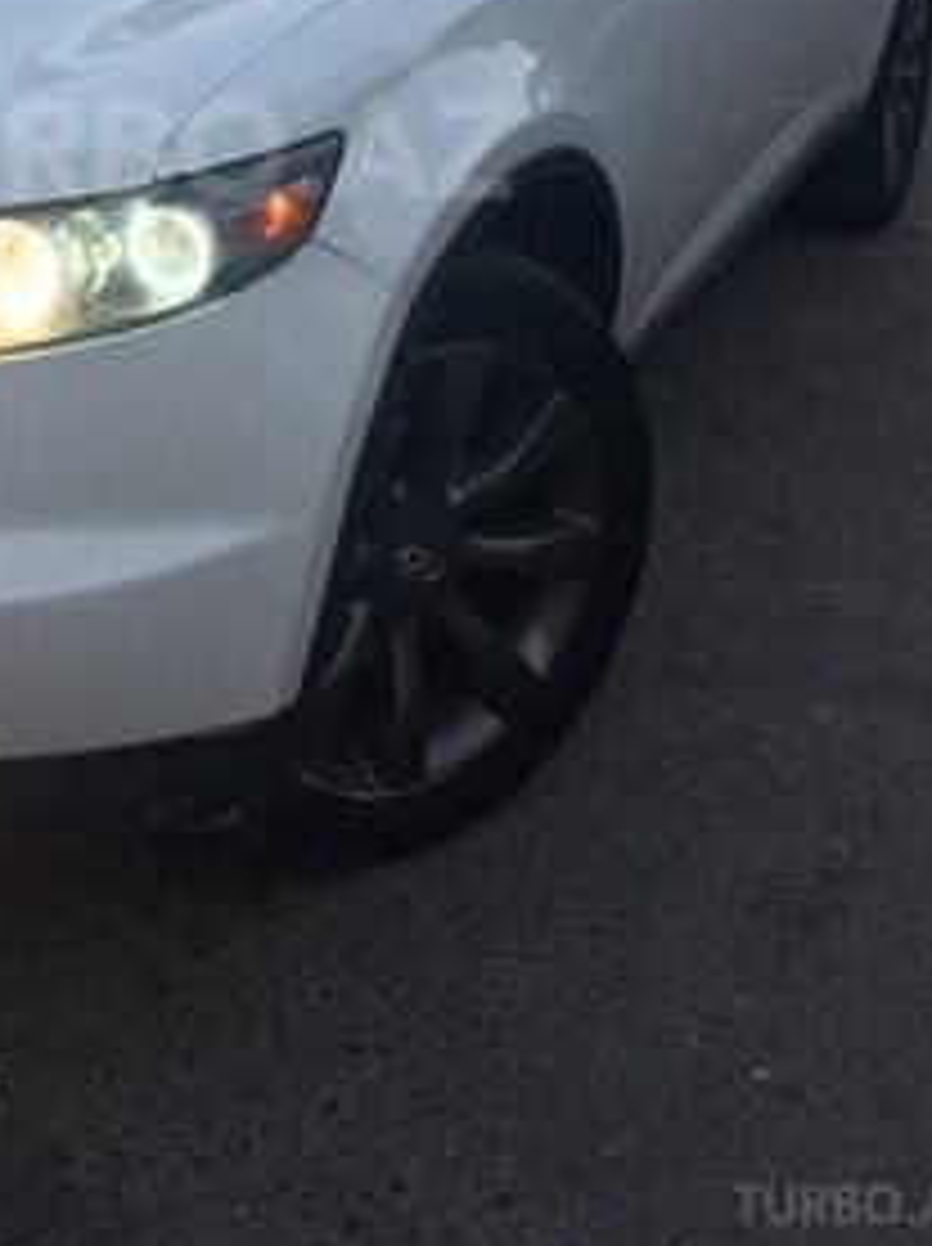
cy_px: 148
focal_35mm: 52
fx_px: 1871
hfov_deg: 27.3
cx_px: 167
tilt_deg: -17.1
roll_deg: -0.8
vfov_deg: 35.0
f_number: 2.2
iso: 32
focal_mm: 4.15
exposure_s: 1/50
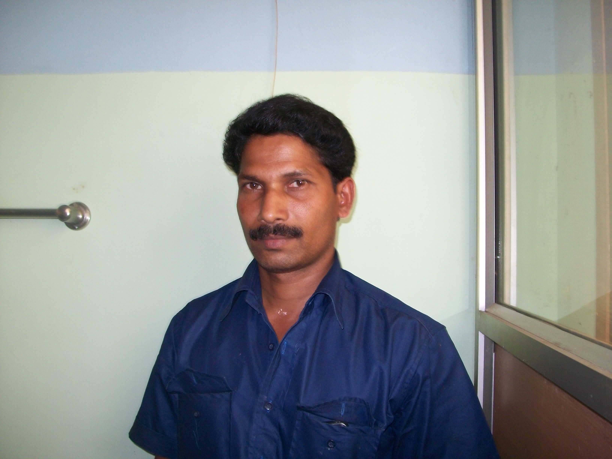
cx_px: 306
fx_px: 636
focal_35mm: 36
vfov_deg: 39.7
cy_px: 230
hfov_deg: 51.4
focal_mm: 6
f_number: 2.7
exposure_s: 1/30
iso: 80
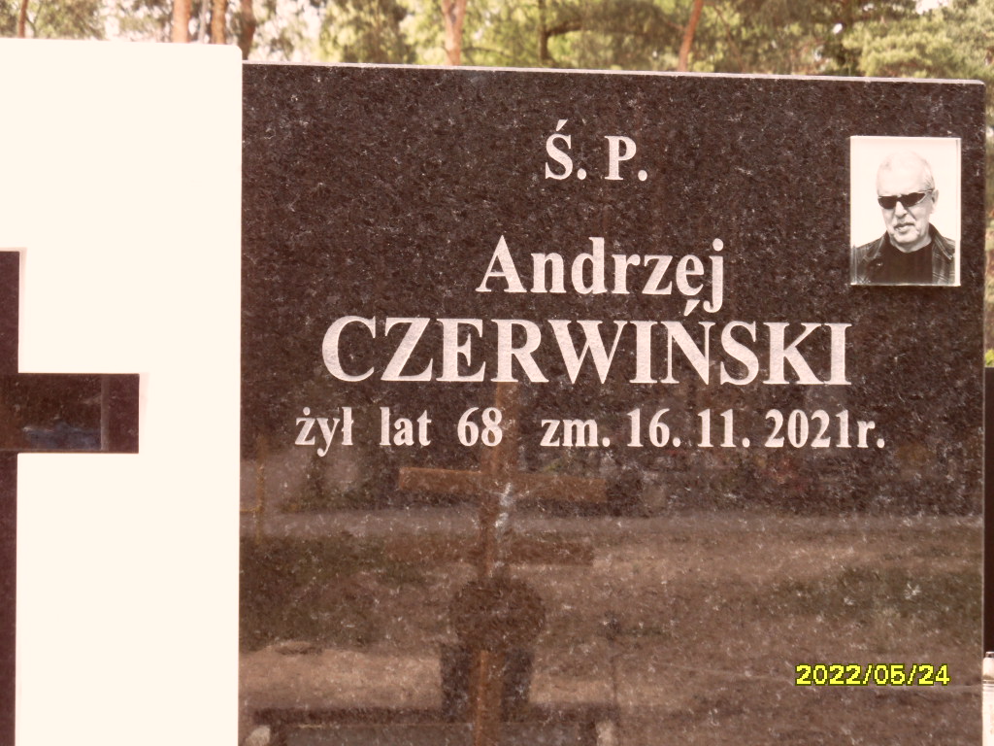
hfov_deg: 16.4
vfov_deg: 12.3
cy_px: 373
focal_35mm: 120
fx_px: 3446
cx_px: 497
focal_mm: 20
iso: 100
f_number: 4.4
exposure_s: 1/125
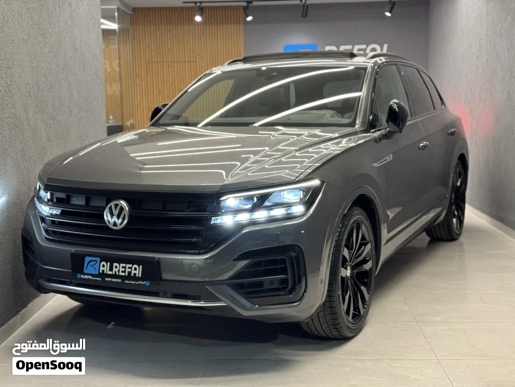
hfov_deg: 39.7
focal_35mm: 48
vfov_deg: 30.3
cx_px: 258
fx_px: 714
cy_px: 194
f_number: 1.78
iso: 80
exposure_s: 1/54
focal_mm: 6.76
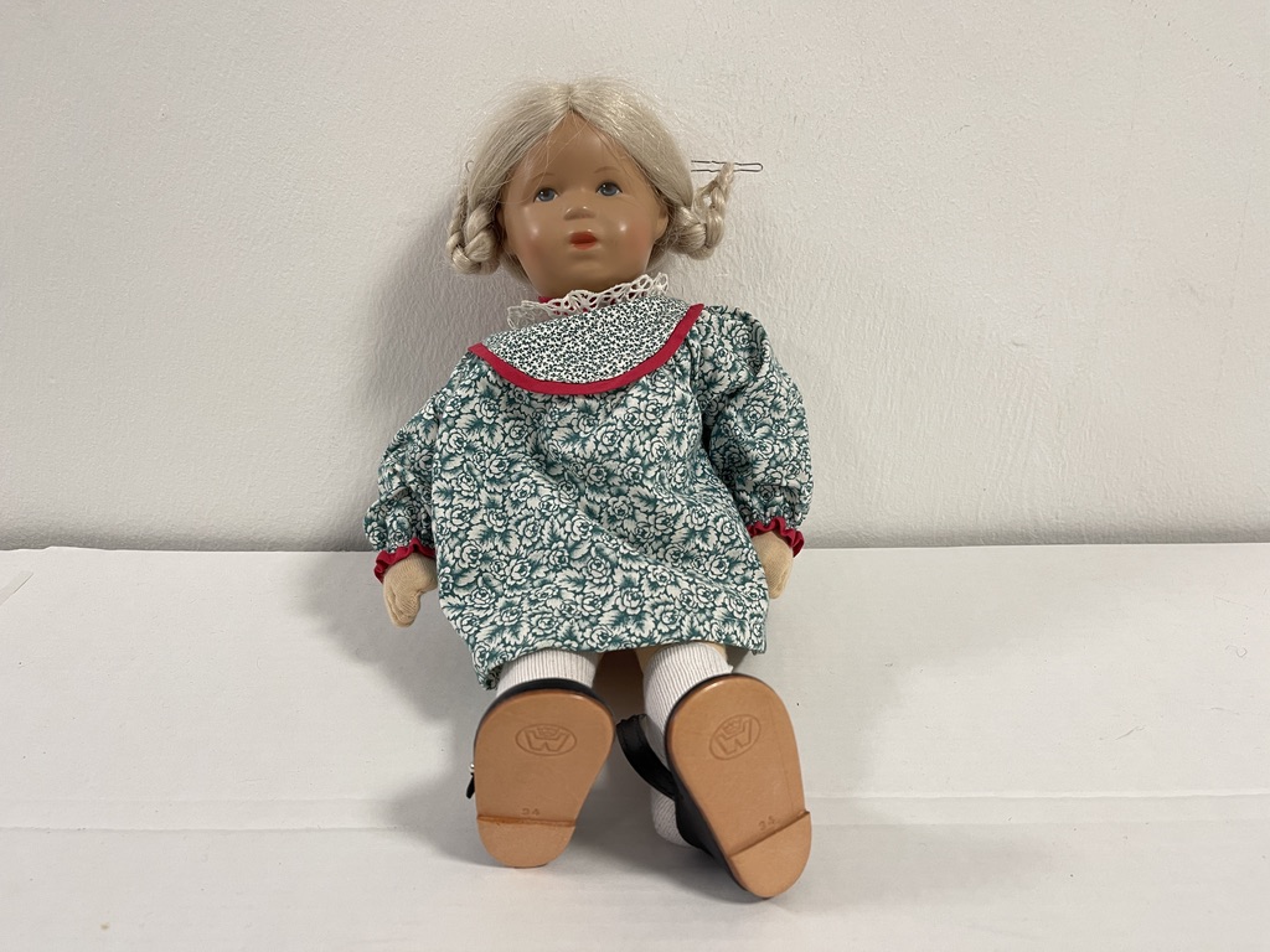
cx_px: 635
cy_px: 476
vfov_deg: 54.9
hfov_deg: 69.4
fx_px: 917
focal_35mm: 25
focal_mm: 5.1
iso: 125
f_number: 1.6
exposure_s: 1/50
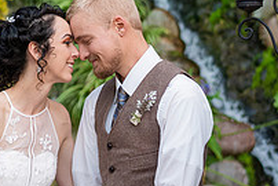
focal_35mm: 158
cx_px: 61
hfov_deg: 12.9
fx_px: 1221
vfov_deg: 8.7
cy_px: 83
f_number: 2.2
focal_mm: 55
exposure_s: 1/400
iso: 500
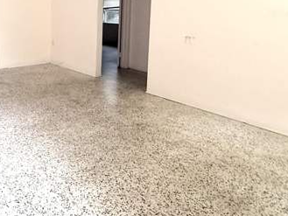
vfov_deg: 39.7
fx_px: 283
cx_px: 4
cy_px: 35
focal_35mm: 34
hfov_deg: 46.0
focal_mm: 2.22
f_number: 2.2
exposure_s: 1/60
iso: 400
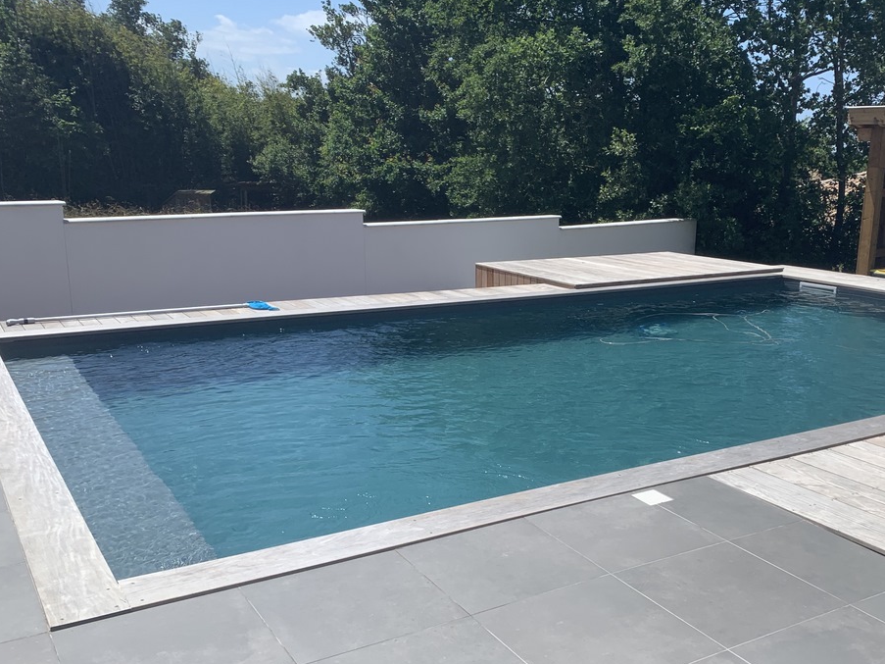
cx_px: 520
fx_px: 920
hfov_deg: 51.1
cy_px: 359
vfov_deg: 39.6
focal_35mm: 36
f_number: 1.8
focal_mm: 4.25
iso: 25
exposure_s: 1/2681
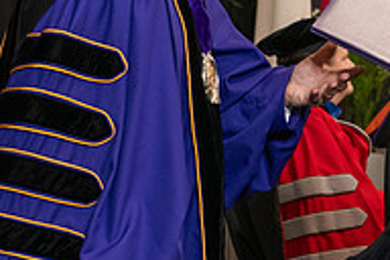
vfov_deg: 7.3
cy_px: 11
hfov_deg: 10.9
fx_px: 2026
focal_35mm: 187
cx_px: 370
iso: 2000
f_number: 5
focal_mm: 62
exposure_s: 1/125
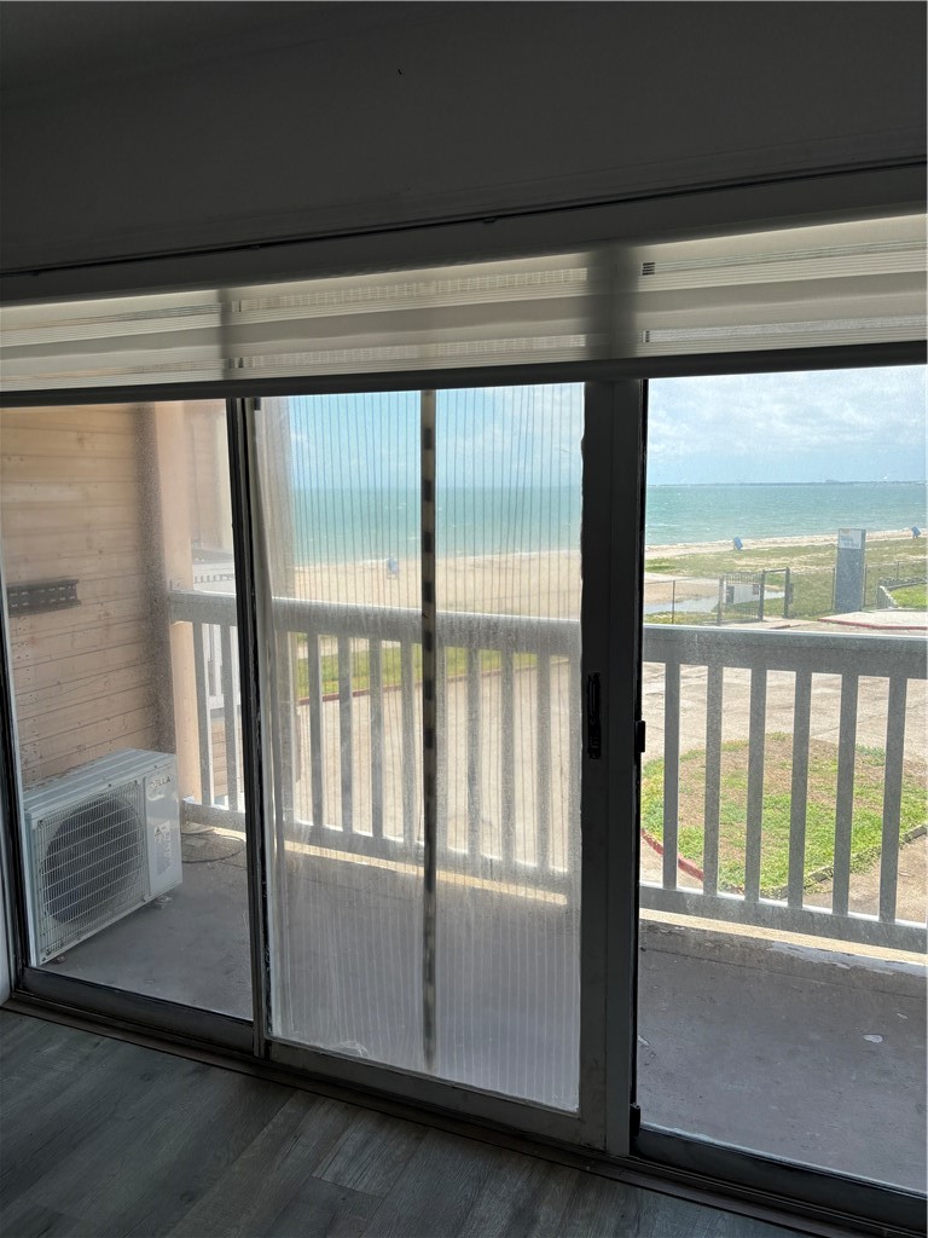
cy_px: 619
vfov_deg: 67.3
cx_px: 464
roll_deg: -1.1
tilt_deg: -8.9
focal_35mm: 26
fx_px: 929
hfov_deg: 53.1
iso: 50
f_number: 1.6
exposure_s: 1/1381
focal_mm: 5.96
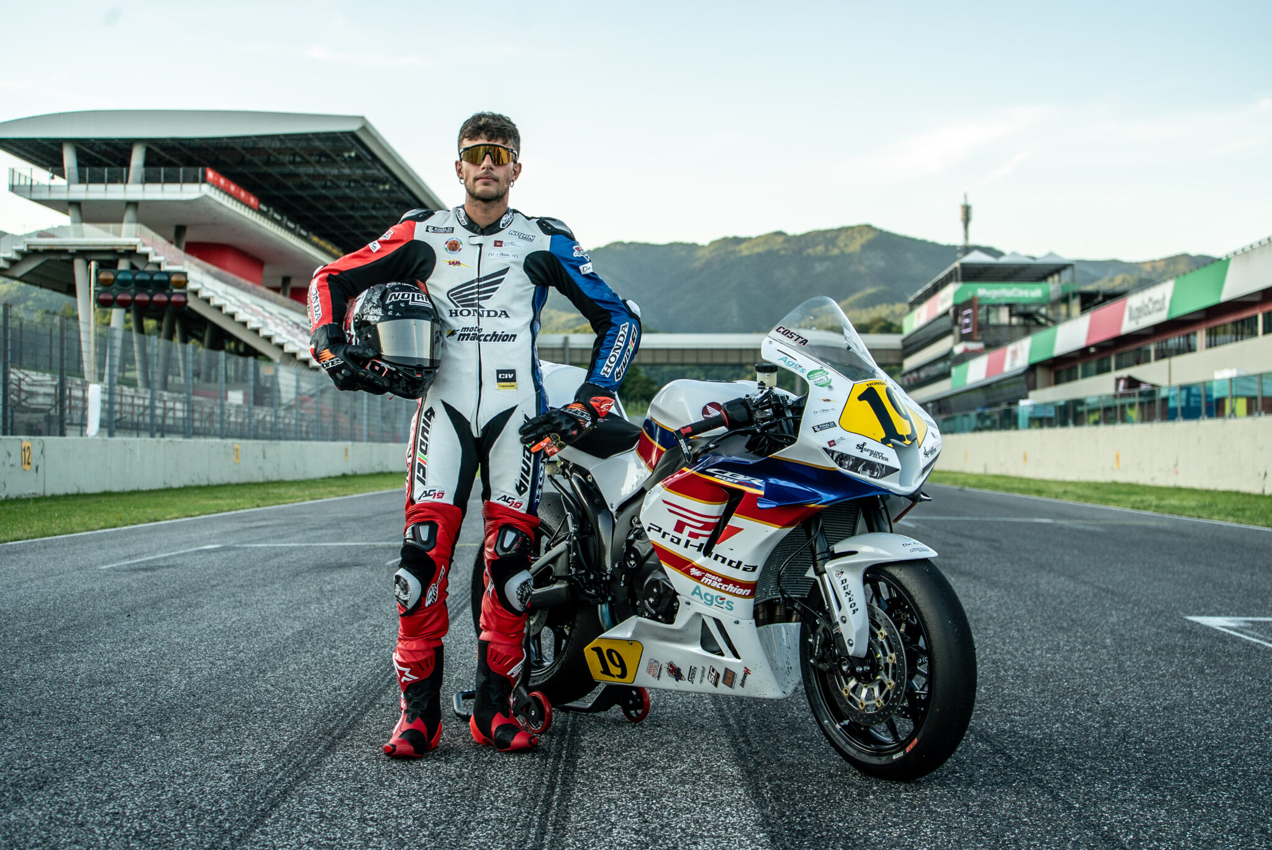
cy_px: 425
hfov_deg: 38.2
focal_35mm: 52
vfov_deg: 26.0
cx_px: 636
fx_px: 1838
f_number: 5
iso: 250
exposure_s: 1/200
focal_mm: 52
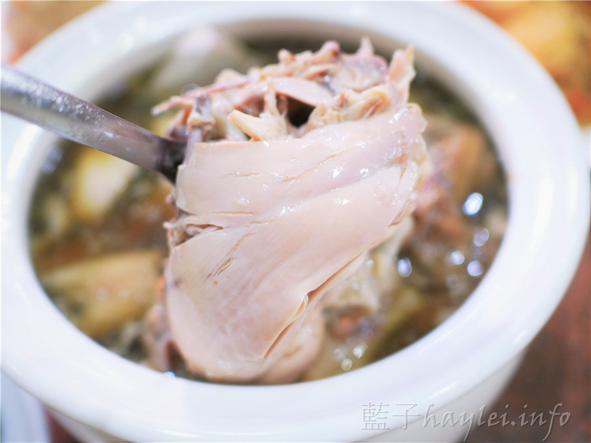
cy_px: 222
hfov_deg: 60.0
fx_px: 512
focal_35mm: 30
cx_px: 296
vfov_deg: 46.8
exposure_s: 1/60
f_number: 1.7
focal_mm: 15
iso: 1000
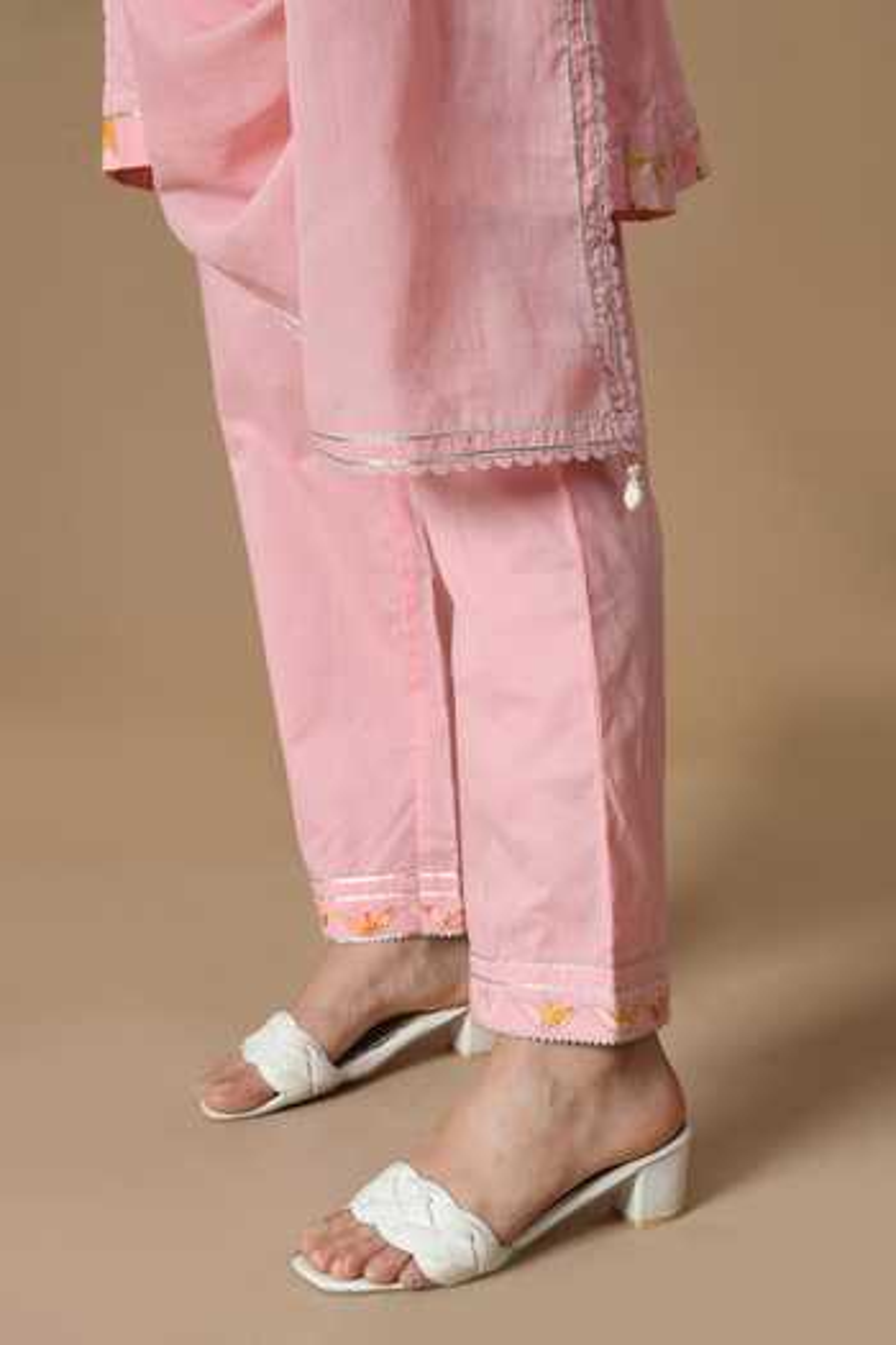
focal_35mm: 70
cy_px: 672
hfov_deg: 19.5
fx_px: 2613
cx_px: 448
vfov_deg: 28.8
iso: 200
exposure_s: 1/160
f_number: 8
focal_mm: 70
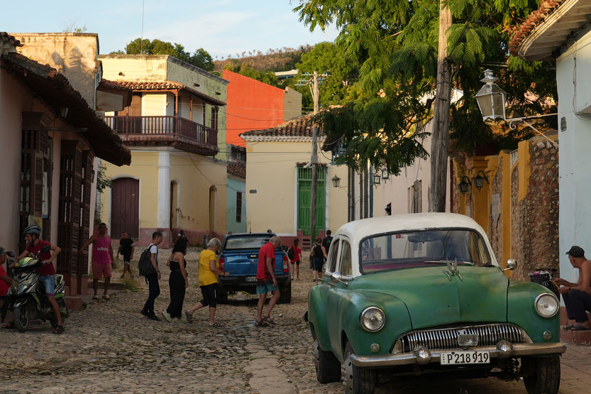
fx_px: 1608
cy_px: 179
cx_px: 297
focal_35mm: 98
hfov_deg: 20.8
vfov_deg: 14.0
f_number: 5.6
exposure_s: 1/125
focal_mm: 51
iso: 100
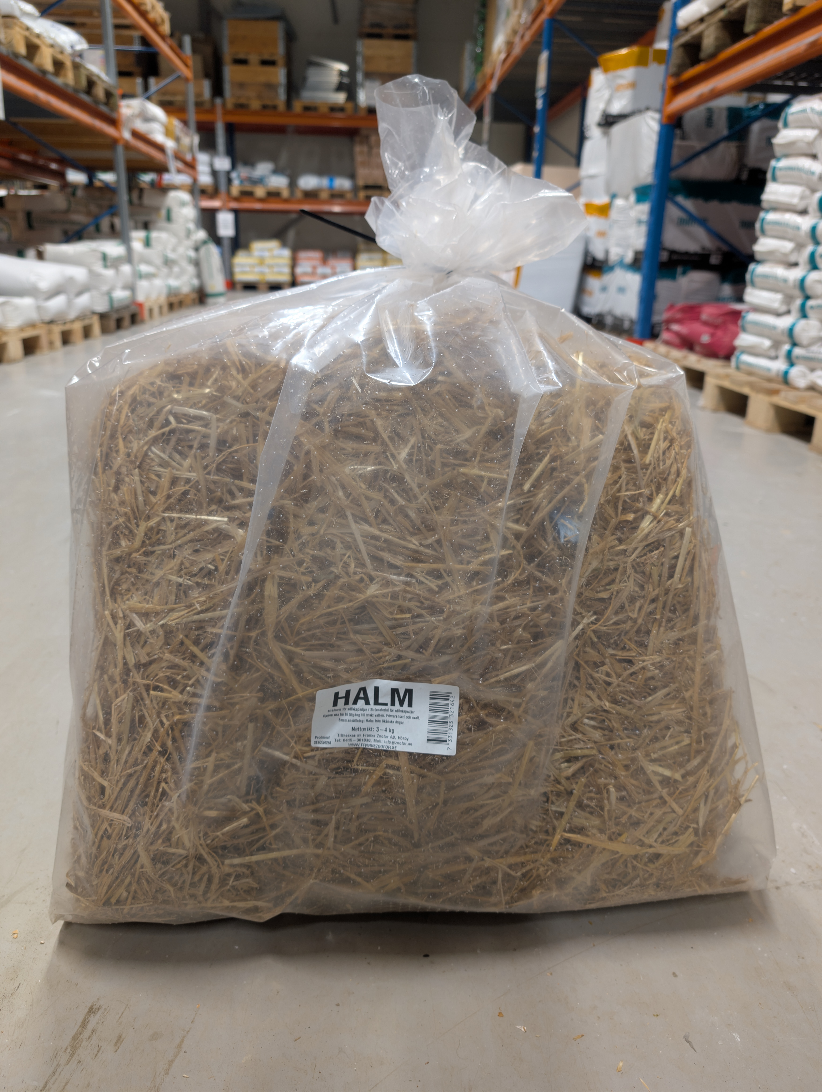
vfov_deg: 71.5
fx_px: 758
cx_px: 411
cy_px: 546
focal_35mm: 24
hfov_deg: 56.9
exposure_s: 1/19.3
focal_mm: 6.9
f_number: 1.68
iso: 37
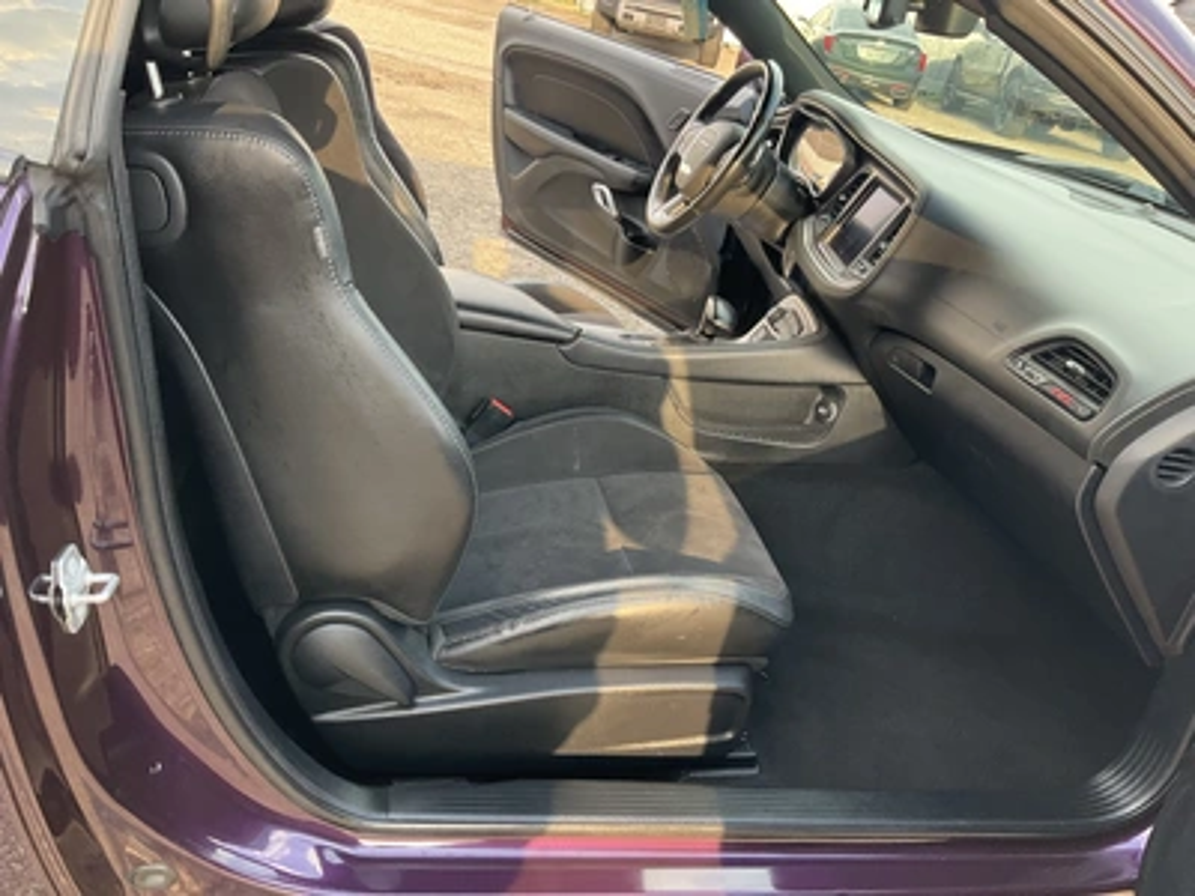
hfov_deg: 61.7
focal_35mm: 29
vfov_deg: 48.2
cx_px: 598
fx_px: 1001
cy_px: 448
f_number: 1.8
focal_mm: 3
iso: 50
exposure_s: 1/122
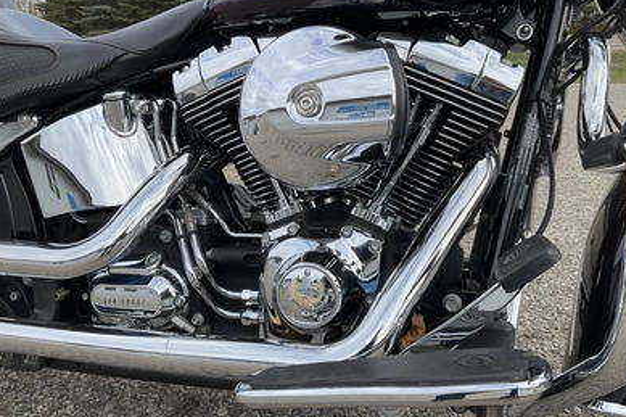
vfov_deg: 42.3
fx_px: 539
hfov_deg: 60.3
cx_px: 319
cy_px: 208
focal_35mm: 31
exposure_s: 1/674
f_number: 1.8
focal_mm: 3
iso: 25
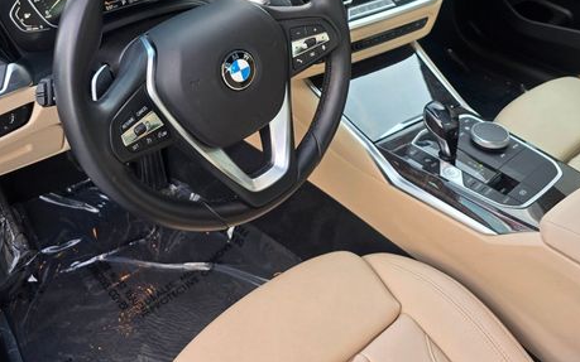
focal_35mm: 34
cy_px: 61
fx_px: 537
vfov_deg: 35.8
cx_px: 281
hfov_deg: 56.7
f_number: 1.7
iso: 25
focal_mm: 6.3
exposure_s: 1/61
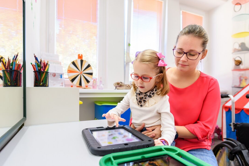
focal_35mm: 22
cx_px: 128
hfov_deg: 78.6
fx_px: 152
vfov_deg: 57.2
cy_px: 89
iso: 400
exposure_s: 1/125
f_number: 3.2
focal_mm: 20
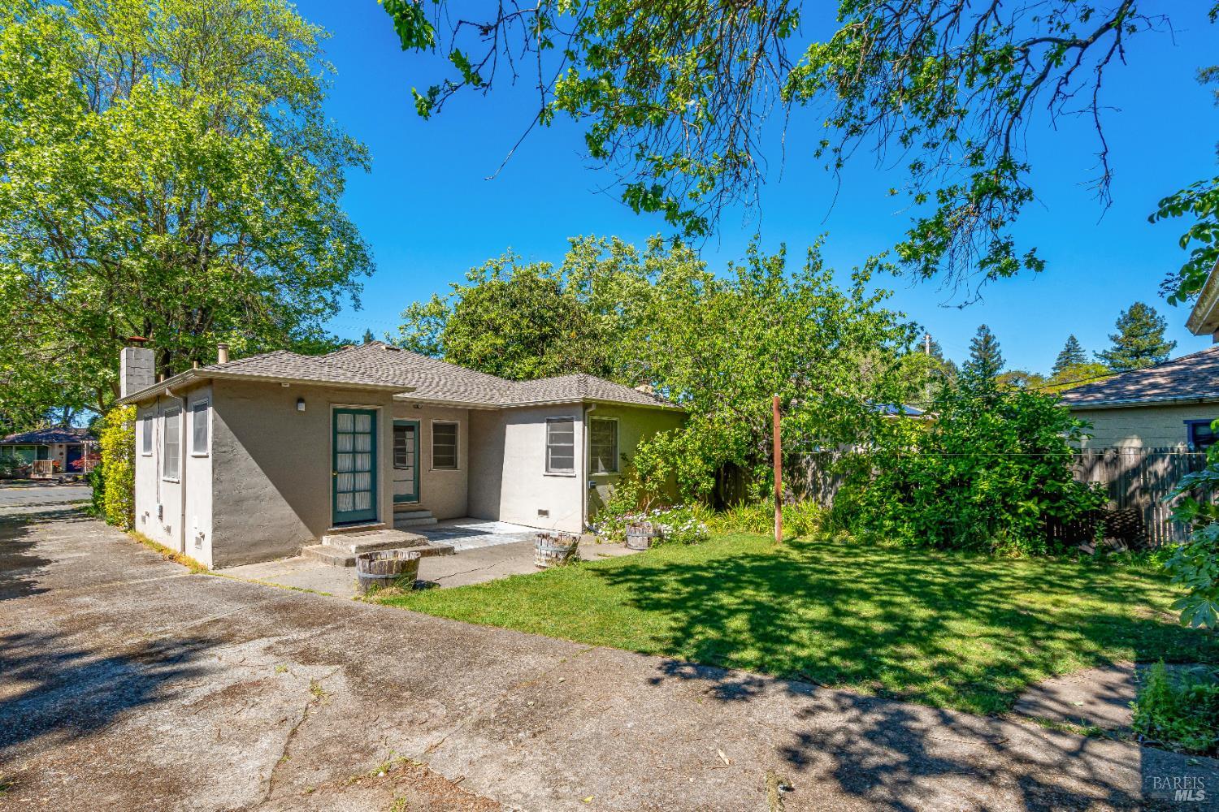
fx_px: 542
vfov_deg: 73.7
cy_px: 406
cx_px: 610
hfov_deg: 96.7
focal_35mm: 16
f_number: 11
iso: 400
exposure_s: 1/400
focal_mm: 16
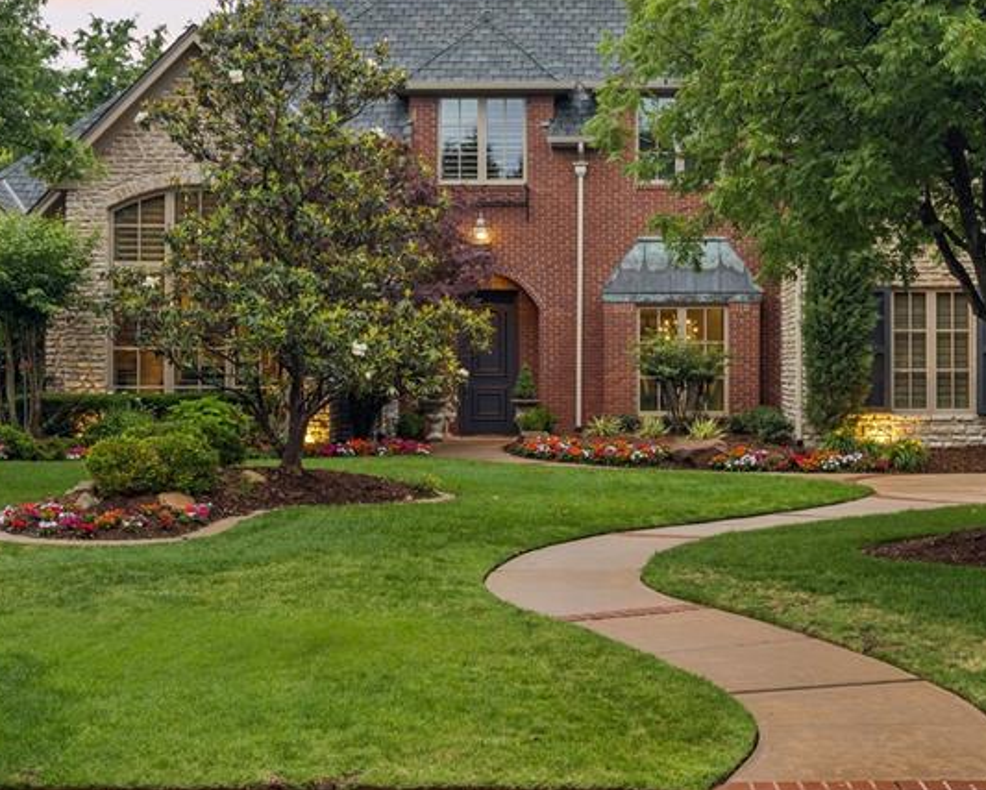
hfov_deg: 29.9
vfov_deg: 24.2
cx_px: 624
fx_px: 1839
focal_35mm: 63
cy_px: 335
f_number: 8
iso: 200
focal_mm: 35
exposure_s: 1/20
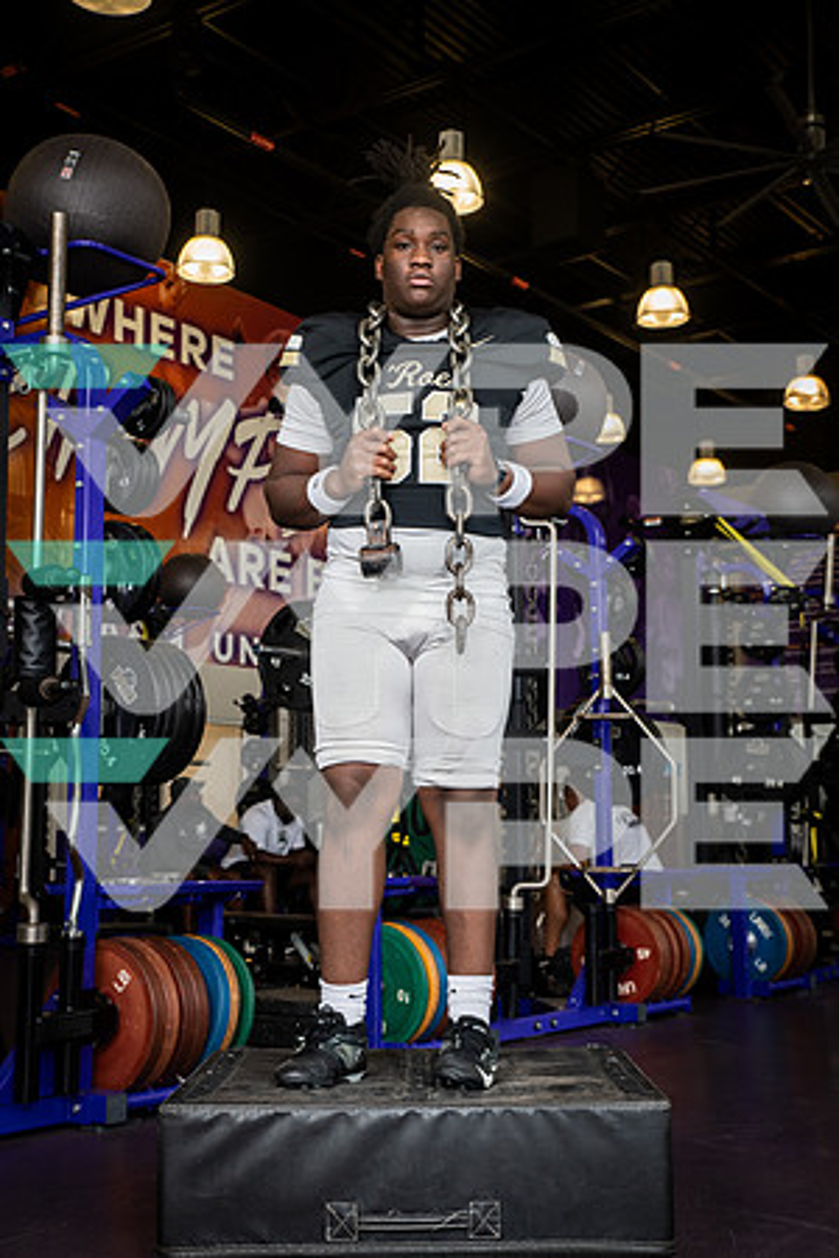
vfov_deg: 42.7
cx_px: 420
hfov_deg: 29.2
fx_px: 1608
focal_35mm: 46
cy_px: 629
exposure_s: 1/250
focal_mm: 46
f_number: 5.6
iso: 500
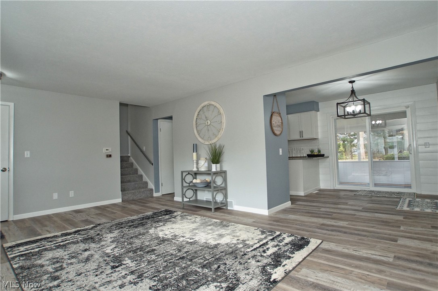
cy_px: 146
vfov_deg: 72.0
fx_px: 201
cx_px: 219
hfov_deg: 95.0
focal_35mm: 16
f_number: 4.5
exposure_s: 1/160
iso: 640
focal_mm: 11
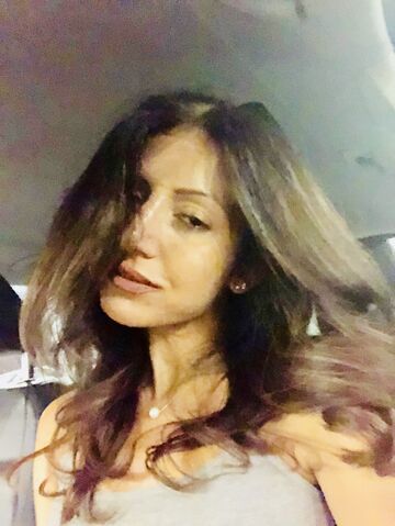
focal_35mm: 32
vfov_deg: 56.8
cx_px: 198
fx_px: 486
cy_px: 263
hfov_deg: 44.2
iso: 2000
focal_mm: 2.87
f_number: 2.2
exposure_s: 1/15
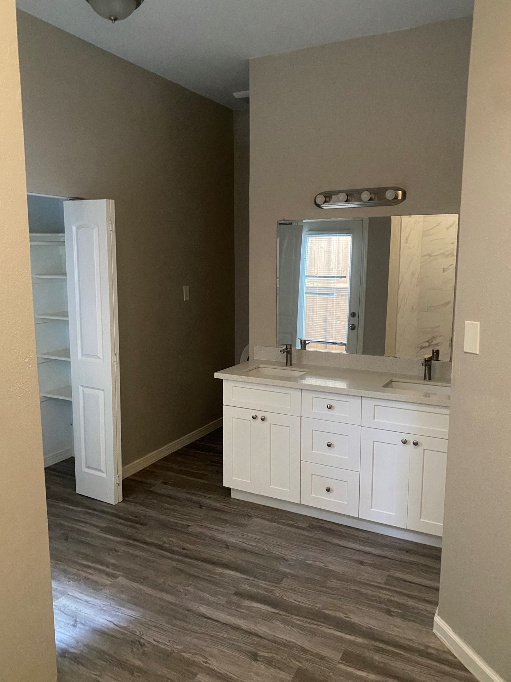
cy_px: 350
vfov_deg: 65.3
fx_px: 531
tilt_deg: -7.9
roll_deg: -0.9
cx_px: 258
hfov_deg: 51.4
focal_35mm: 27
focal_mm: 4.25
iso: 640
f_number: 1.8
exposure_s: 1/30
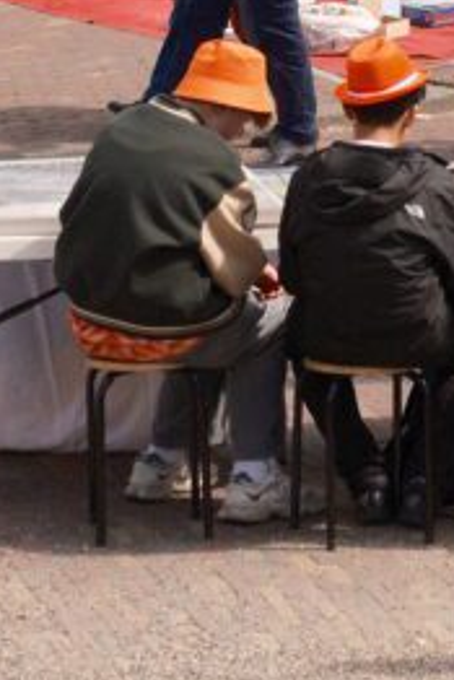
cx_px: 813
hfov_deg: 4.6
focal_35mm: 293
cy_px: -594
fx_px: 5535
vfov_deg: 6.8
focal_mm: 50
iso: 250
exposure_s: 1/850
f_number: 4.8
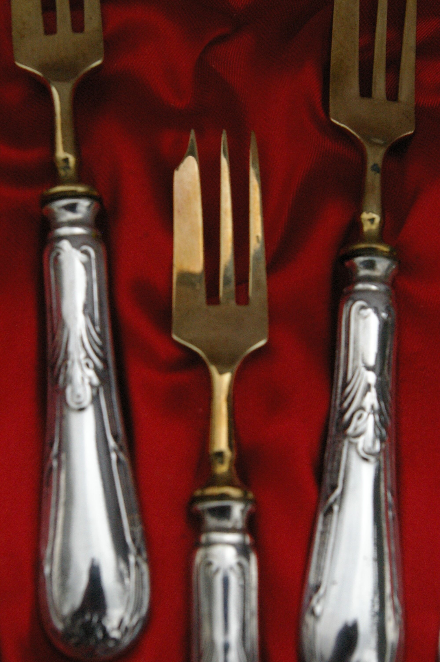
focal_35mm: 39
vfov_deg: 49.6
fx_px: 716
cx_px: 220
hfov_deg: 34.1
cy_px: 331
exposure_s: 1/500
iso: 1600
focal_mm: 26
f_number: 8
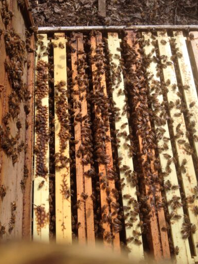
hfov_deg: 39.7
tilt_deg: -65.5
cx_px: 99
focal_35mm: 36
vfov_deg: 51.3
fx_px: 274
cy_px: 133
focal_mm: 4.28
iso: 50
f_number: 2.4
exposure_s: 1/1453
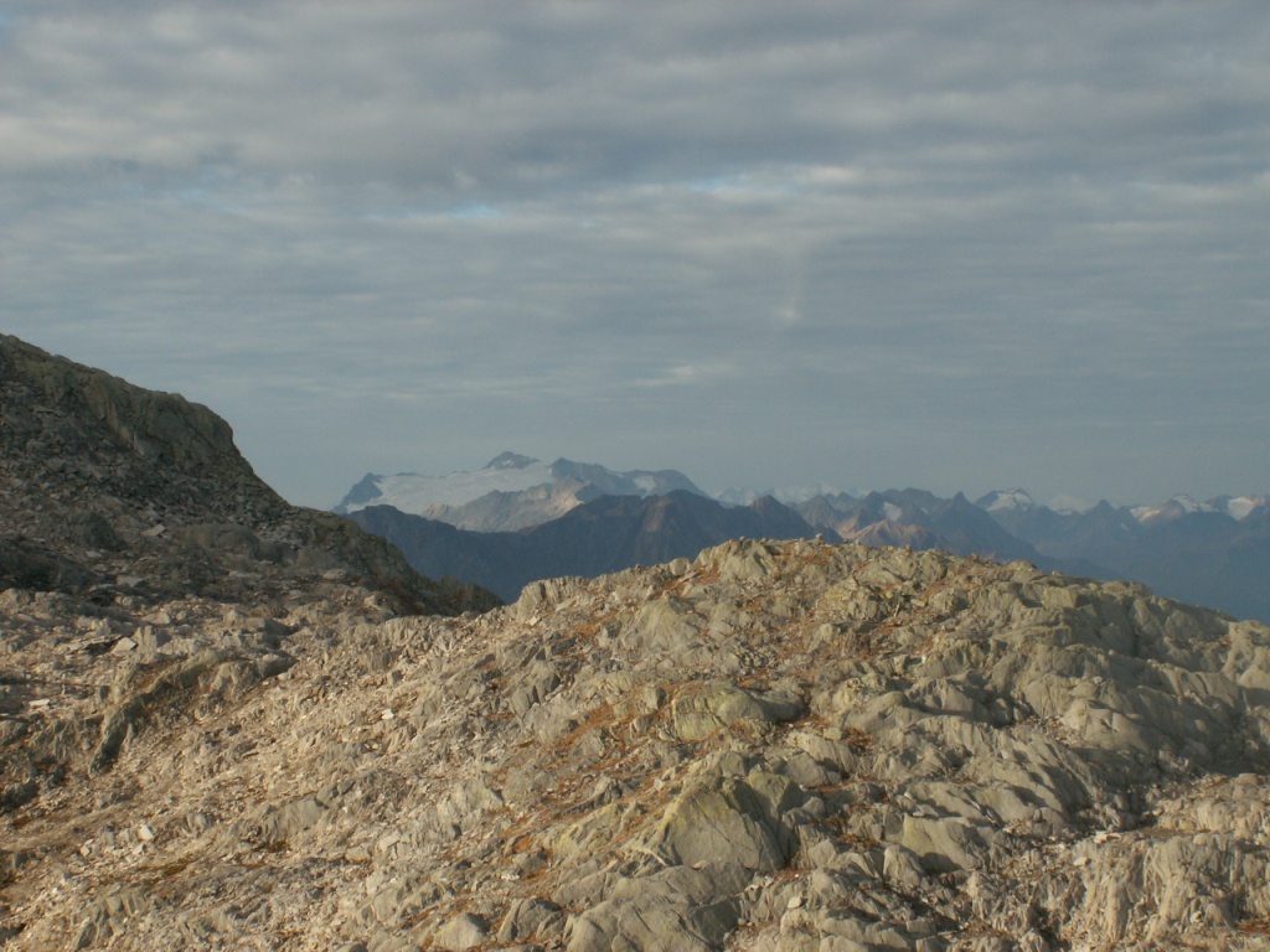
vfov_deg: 19.6
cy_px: 476
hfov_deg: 26.0
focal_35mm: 75
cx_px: 635
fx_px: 2752
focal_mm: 12.49
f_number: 8
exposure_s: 1/100
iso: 50
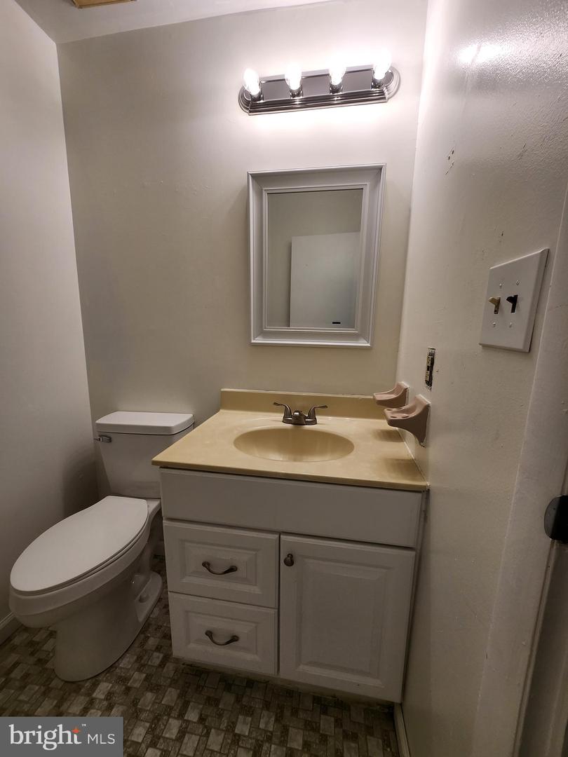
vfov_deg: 106.2
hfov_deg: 89.9
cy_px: 378
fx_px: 284
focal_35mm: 13
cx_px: 284
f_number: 2.2
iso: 40
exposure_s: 1/120
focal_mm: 1.74
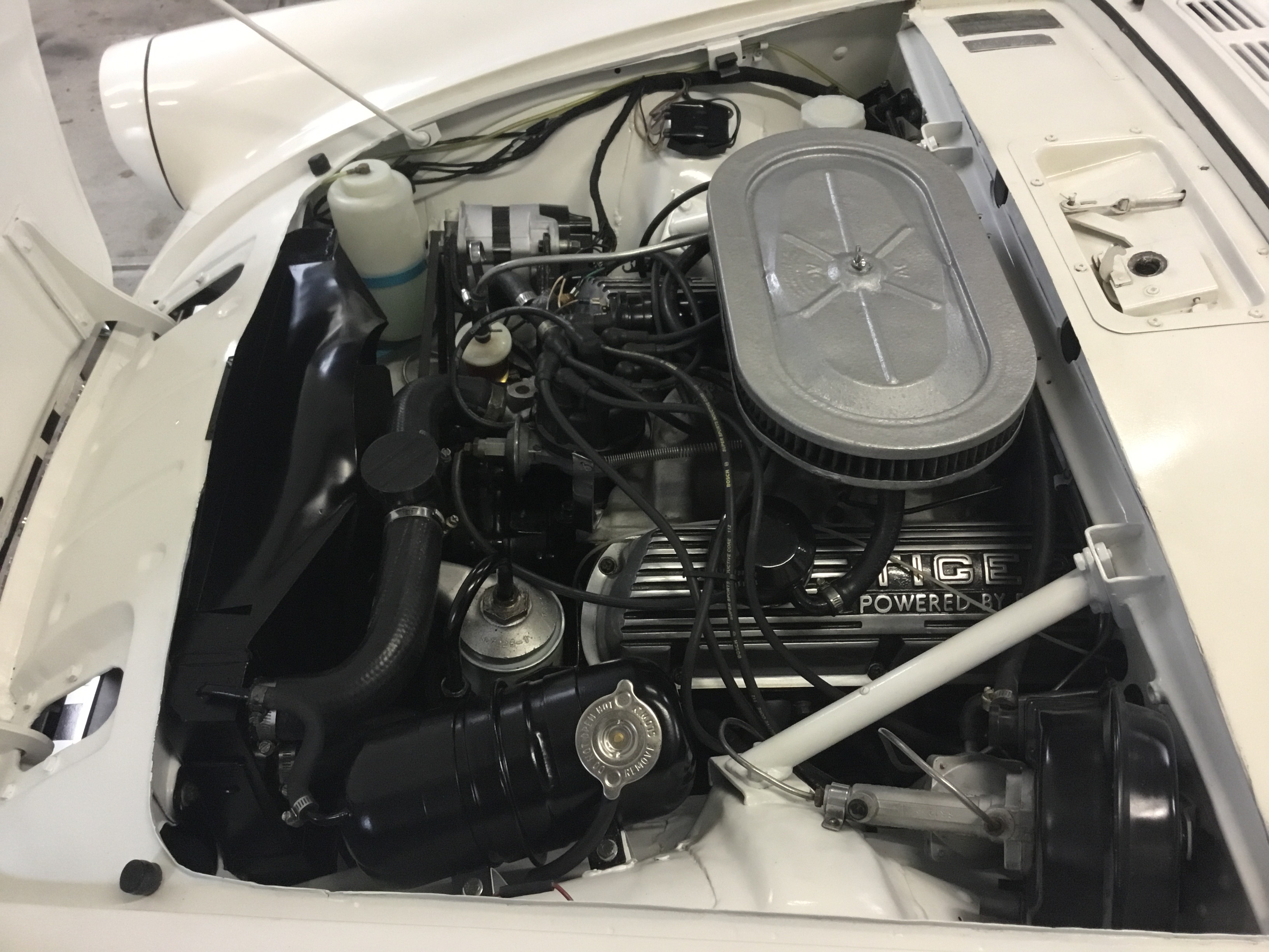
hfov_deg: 58.4
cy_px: 476
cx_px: 634
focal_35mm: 31
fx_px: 1136
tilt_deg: -46.3
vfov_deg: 45.4
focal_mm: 3.3
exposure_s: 1/33
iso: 160
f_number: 2.4
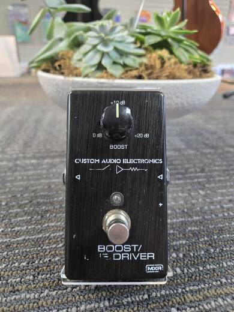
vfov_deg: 73.9
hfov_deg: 58.9
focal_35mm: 23
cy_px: 156
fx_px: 207
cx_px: 117
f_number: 1.8
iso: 320
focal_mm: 5.4
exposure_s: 1/120
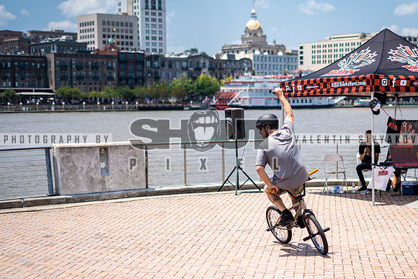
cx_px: 280
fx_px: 787
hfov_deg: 29.5
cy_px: 189
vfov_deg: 20.0
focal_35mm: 68
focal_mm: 50
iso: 64
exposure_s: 1/3200
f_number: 1.8
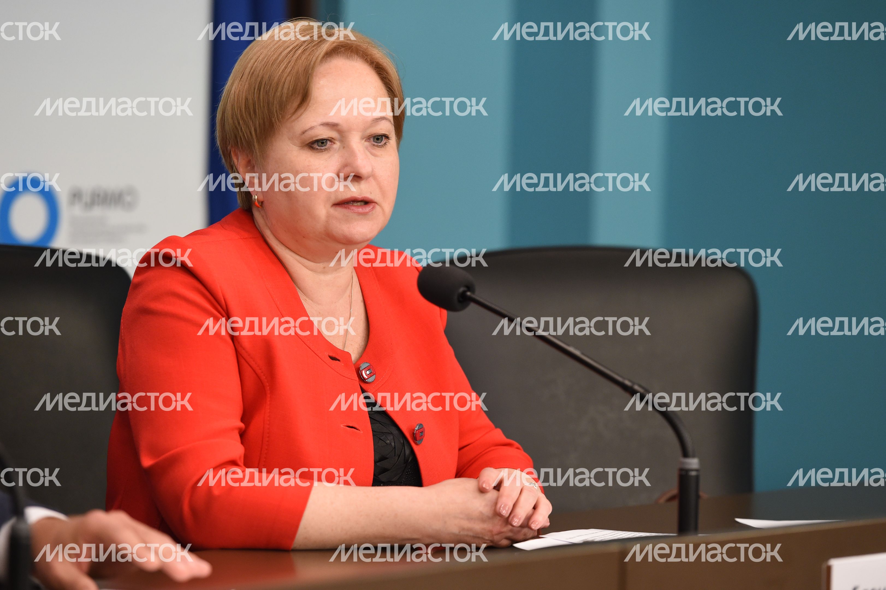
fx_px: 4059
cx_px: 443
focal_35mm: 165
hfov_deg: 12.5
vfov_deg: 8.3
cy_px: 295
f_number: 3.5
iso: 2500
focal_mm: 165
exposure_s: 1/320
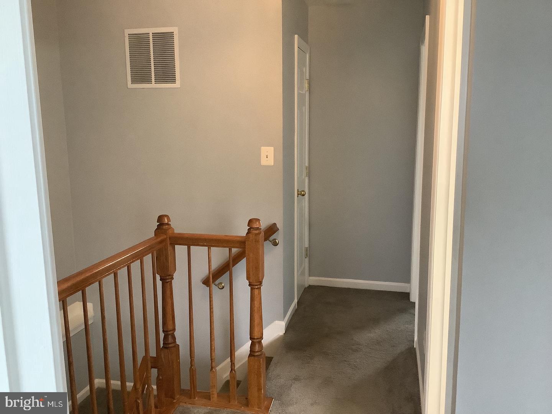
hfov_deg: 58.4
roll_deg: +0.9
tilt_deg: -9.6
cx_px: 276
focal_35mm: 31
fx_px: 494
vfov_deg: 45.4
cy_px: 207
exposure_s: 1/60
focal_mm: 3.3
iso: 320
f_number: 2.4
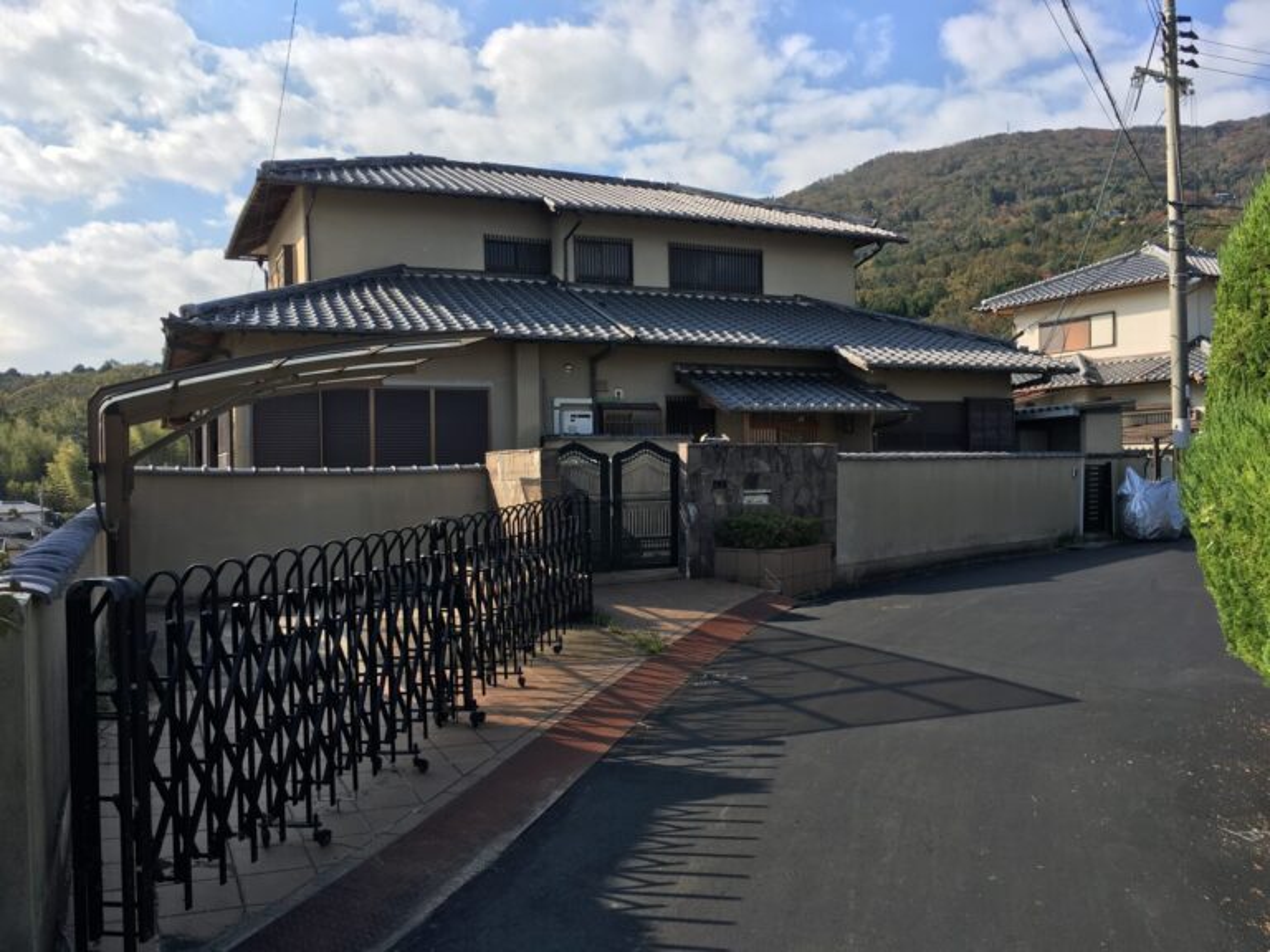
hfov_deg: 61.7
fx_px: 1064
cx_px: 635
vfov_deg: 48.2
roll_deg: +0.9
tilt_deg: +0.5
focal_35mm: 29
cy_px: 476
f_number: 2.2
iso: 25
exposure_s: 1/1221
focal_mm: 4.15
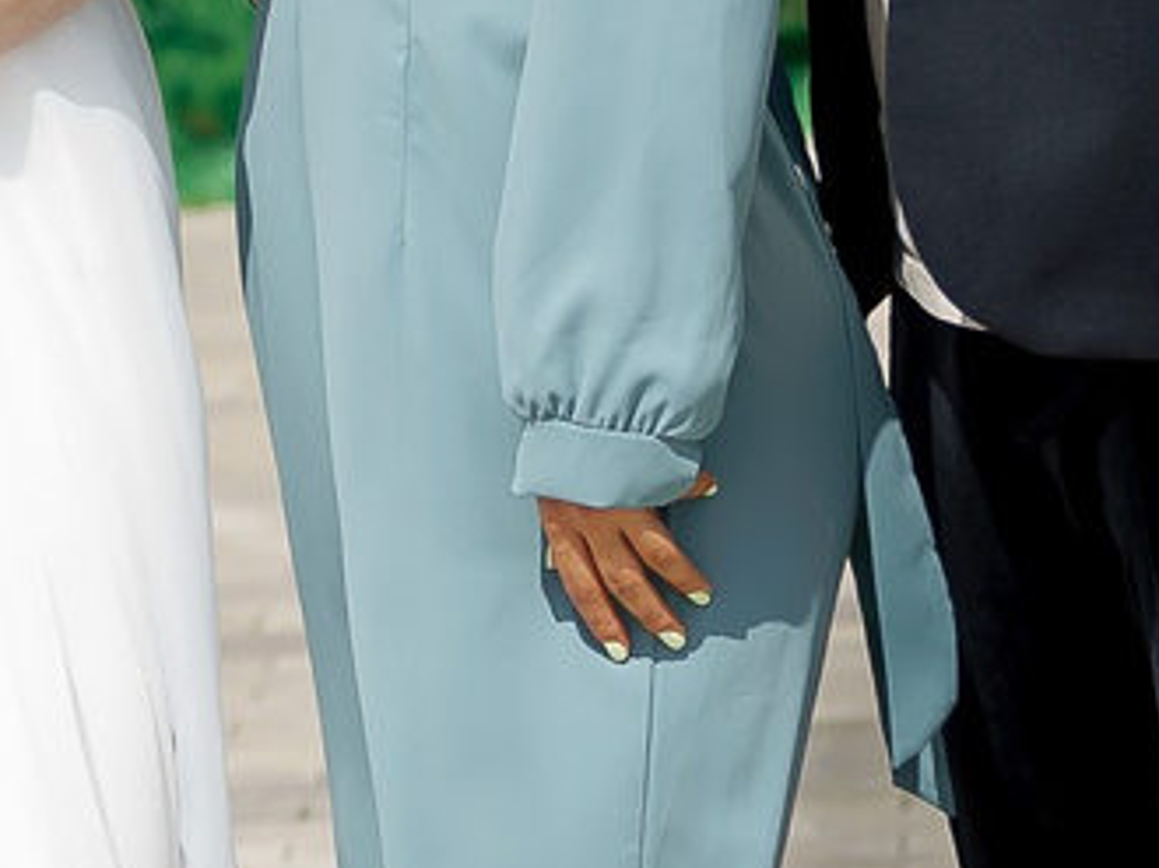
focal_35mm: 321
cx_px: 165
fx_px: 10740
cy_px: -325
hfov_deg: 6.2
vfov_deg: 4.6
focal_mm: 43
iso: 50
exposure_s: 1/1250
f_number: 2.2
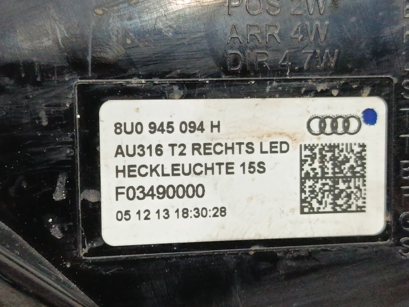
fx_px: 756
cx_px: 204
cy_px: 154
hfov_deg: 30.3
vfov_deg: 22.9
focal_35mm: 64
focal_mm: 5.24
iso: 1206
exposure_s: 1/50
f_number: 1.7
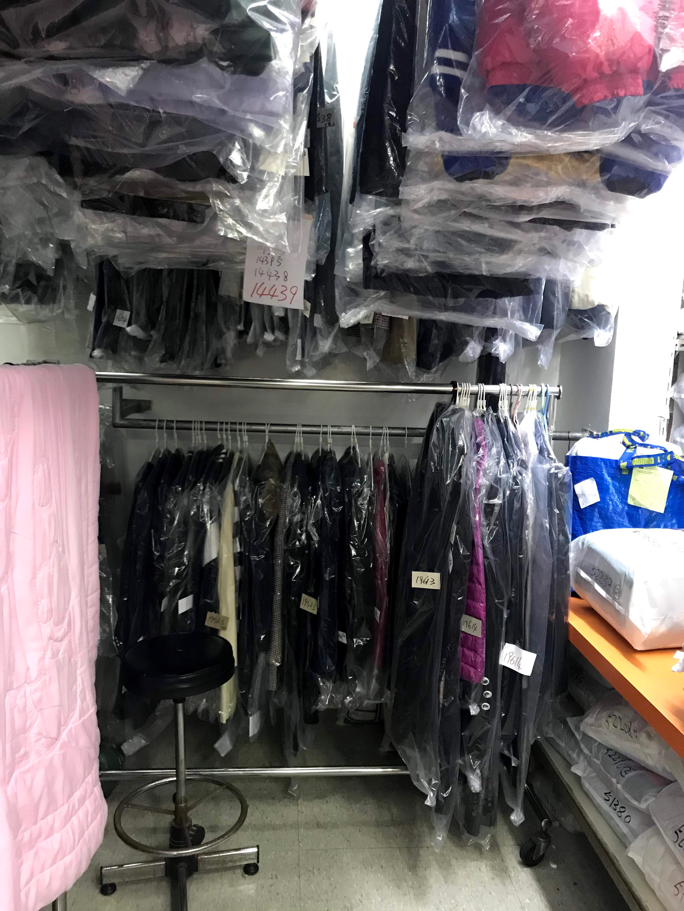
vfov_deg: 63.4
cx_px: 342
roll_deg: -1.8
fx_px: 738
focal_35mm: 28
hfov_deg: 49.7
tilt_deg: -6.5
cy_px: 456
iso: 100
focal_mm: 3.99
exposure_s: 1/10
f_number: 1.8
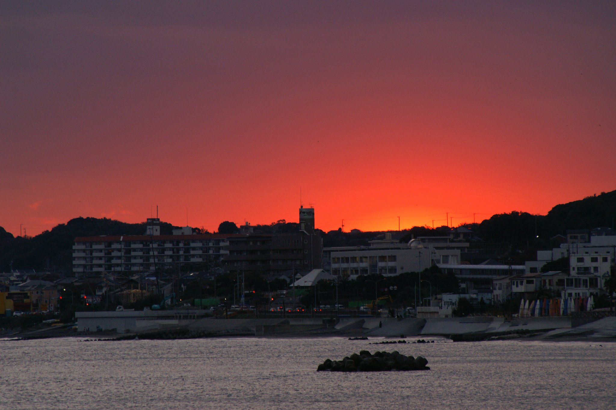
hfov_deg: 5.5
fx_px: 6411
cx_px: 308
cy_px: 205
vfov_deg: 3.7
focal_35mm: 375
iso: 400
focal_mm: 250
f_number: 8
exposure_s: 1/20
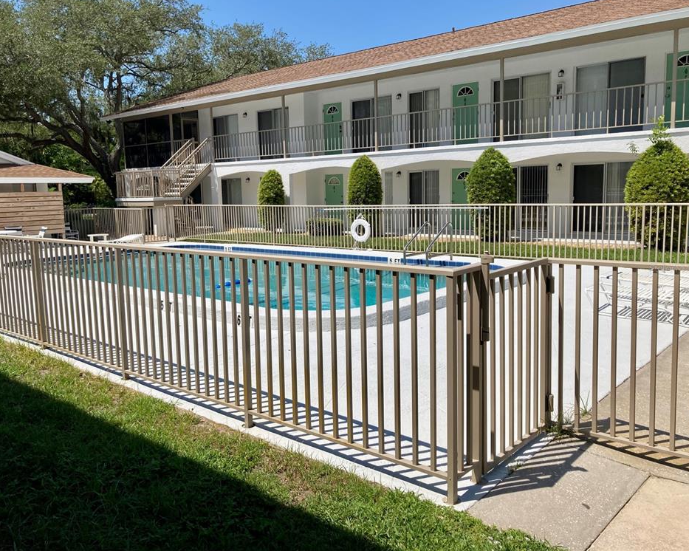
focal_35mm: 30
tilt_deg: -5.7
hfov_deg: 58.7
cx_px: 316
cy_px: 268
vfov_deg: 48.5
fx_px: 612
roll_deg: +1.8
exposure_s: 1/3436
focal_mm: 3.99
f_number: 1.8
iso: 20
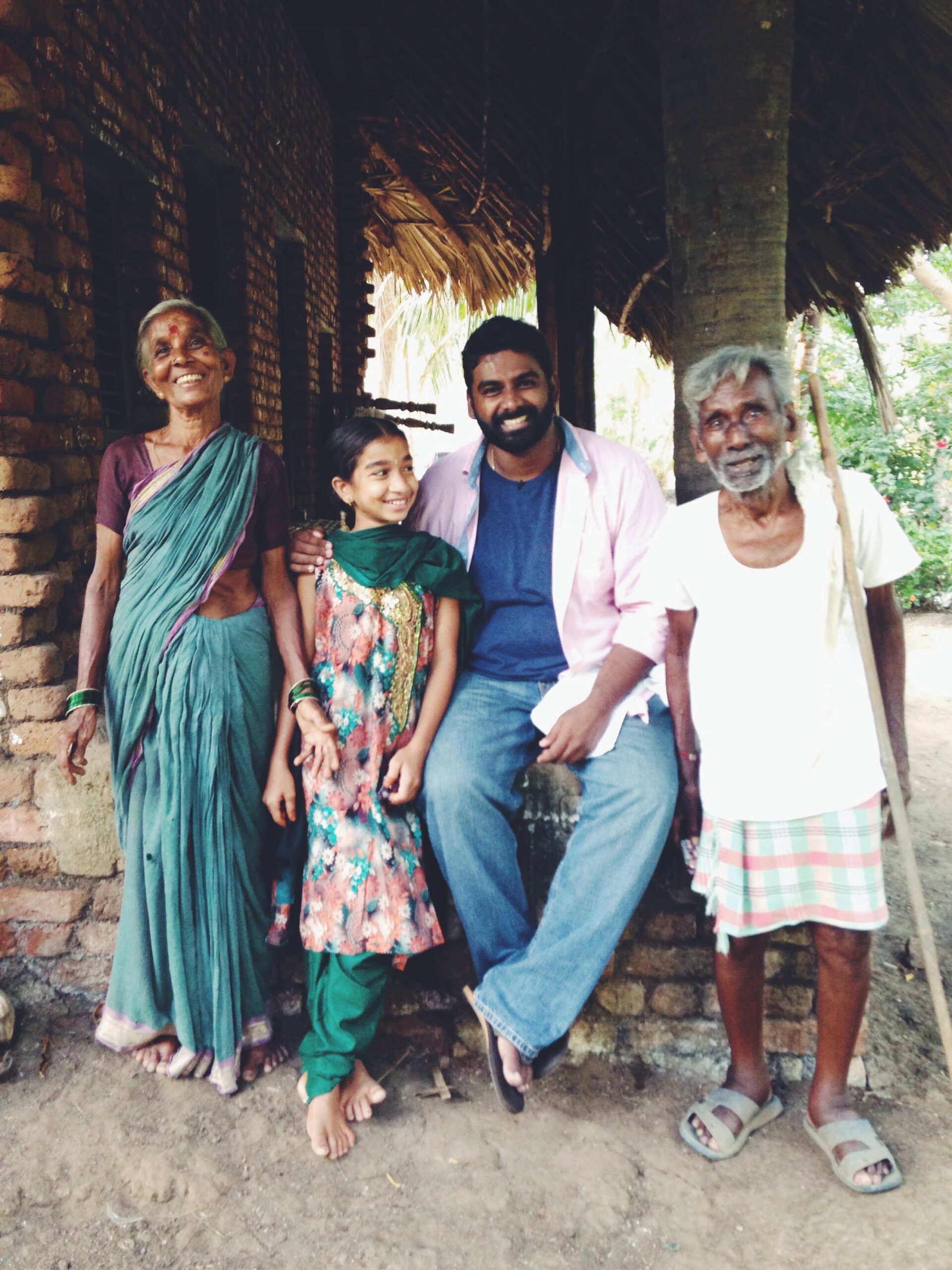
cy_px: 635
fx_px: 1210
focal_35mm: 33
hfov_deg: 42.9
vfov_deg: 55.4
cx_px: 476
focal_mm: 4.12
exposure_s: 1/20
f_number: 2.4
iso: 200
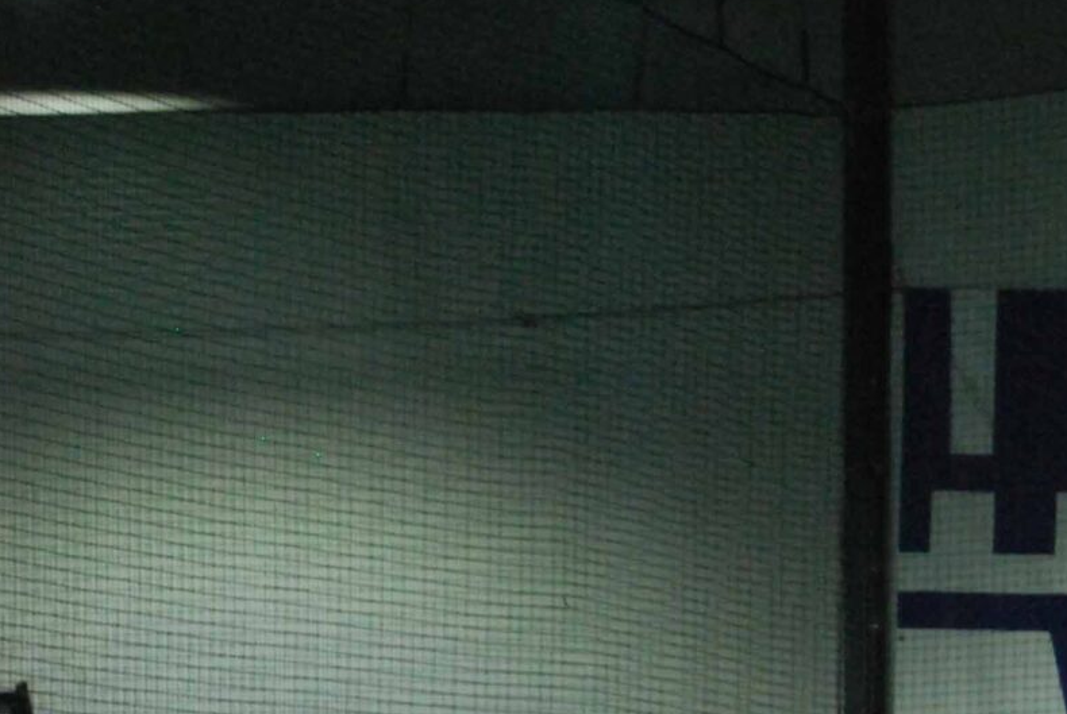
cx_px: 211
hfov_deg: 8.4
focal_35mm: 243
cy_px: 858
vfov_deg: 5.6
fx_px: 7212
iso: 1600
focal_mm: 50
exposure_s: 1/60
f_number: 5.6
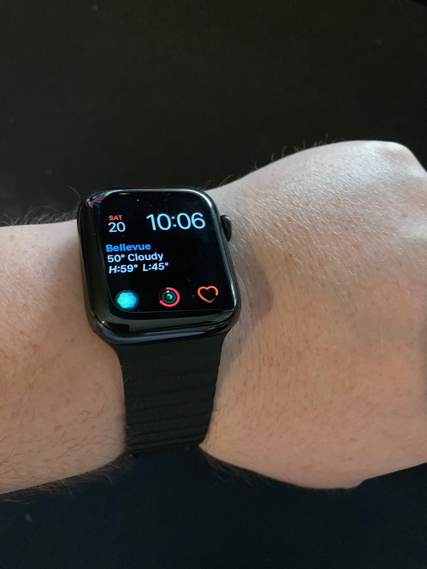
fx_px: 461
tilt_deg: -67.3
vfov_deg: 63.4
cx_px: 209
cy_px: 291
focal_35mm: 28
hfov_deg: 49.7
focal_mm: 4.25
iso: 640
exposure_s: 1/24
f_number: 1.8
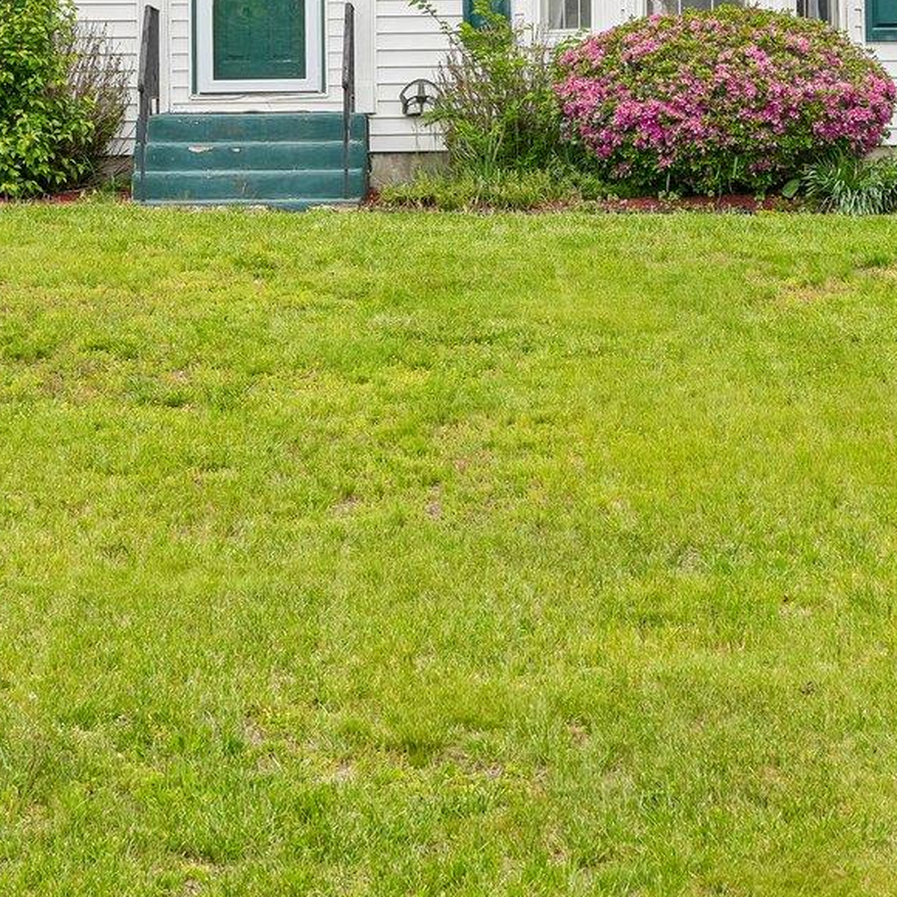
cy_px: -43
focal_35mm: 105
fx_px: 3078
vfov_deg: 16.2
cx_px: 424
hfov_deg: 16.6
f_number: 8
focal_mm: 35
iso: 100
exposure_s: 1/200
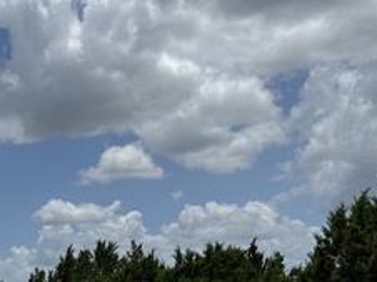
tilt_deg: -2.8
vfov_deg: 20.2
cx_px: -133
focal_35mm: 68
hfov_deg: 24.4
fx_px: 740
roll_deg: +1.2
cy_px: 337
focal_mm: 6.76
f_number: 1.78
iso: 80
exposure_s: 1/9009
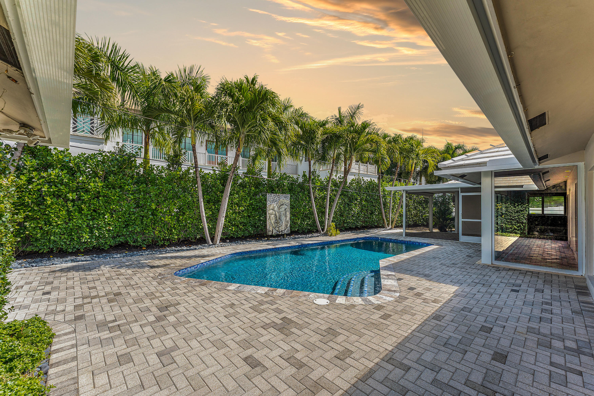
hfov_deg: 104.3
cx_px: 297
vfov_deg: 81.2
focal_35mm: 14
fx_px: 231
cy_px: 198
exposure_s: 1/200
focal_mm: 14
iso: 160
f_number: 8
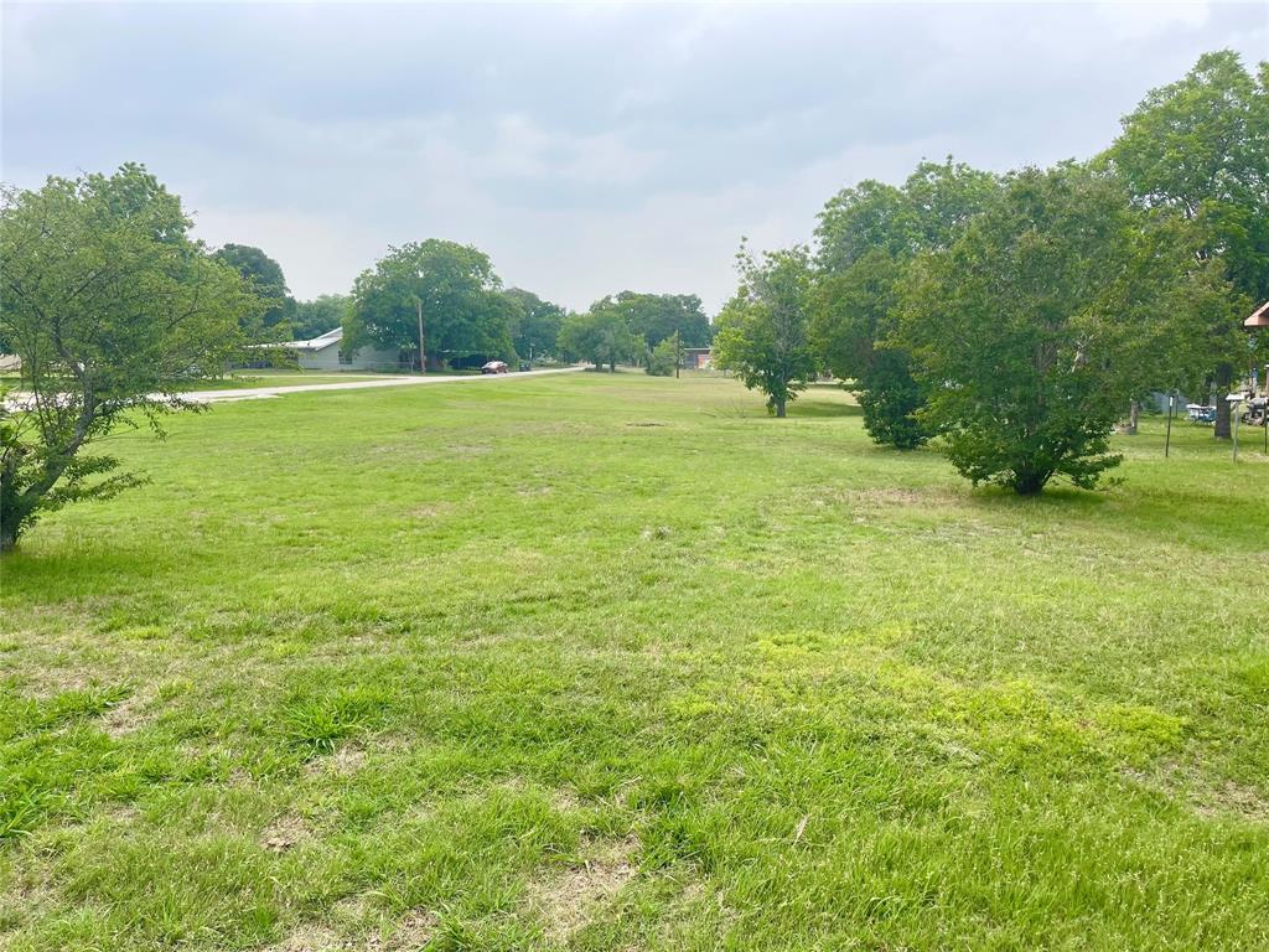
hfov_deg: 69.4
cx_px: 634
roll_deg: +1.0
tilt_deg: -5.7
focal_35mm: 25
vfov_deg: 54.9
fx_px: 916
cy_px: 476
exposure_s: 1/3003
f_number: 1.6
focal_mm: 5.1
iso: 32
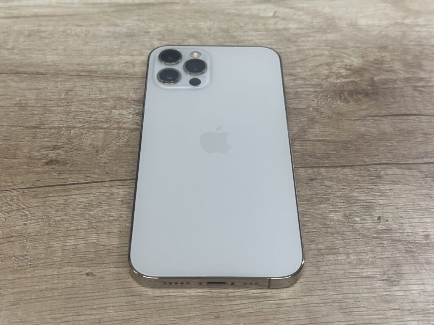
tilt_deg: -47.6
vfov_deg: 30.3
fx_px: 602
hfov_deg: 39.7
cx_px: 217
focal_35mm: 48
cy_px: 162
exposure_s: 1/50
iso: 40
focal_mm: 6.86
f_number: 1.78
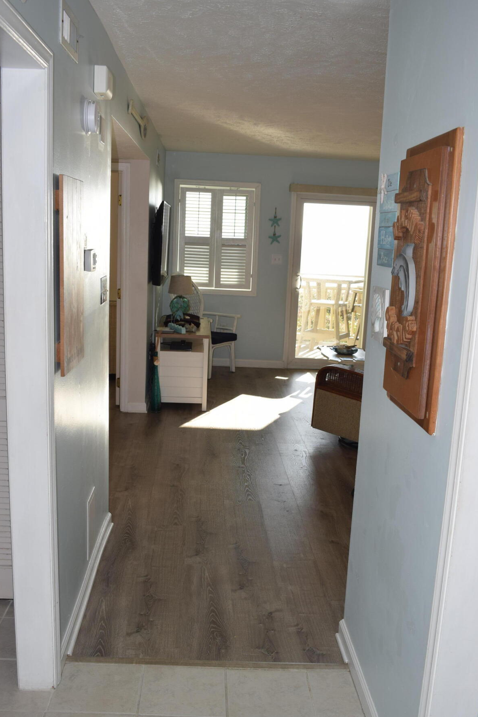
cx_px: 233
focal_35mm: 36
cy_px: 398
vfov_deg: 53.6
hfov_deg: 37.3
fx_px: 708
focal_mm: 21
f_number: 5.6
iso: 220
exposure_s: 1/125
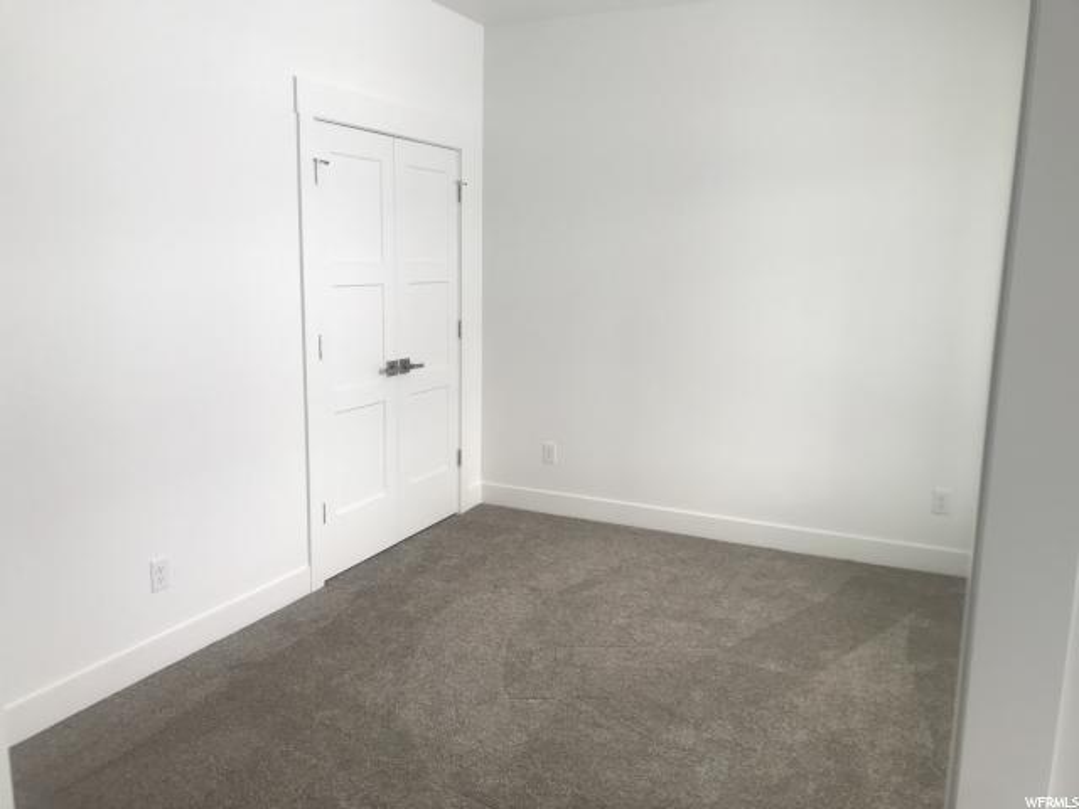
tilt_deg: -9.9
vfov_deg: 49.7
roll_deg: -1.2
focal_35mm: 28
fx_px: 873
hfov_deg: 63.4
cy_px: 404
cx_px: 540
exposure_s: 1/120
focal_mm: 3.99
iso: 32
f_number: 1.8
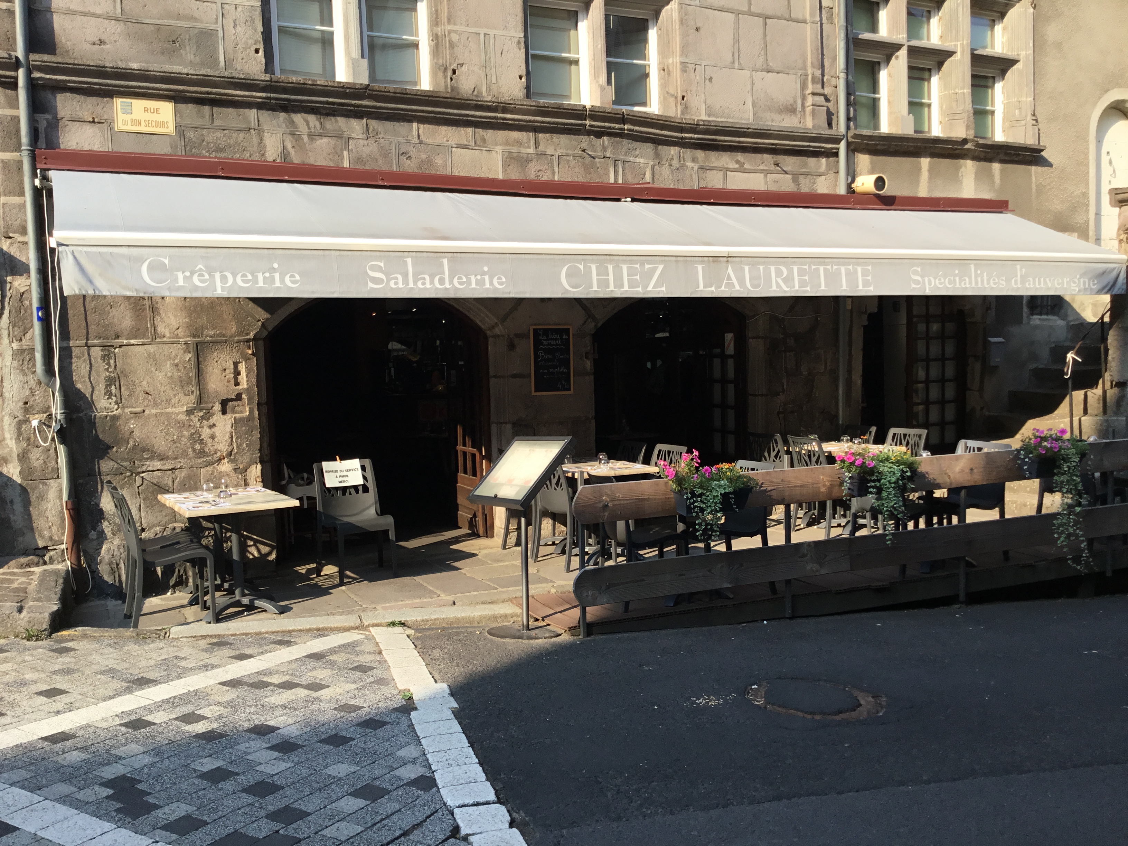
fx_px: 1010
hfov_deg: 58.4
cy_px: 423
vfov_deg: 45.4
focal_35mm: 31
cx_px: 564
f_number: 2.4
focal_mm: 3.3
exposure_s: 1/397
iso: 25
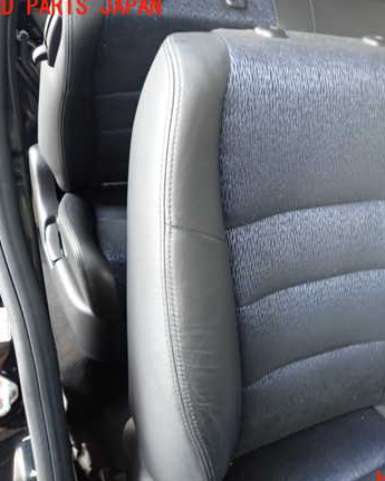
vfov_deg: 52.8
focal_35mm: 34
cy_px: 244
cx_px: 293
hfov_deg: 41.9
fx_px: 484
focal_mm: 4.5
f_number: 2
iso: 200
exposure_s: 1/30
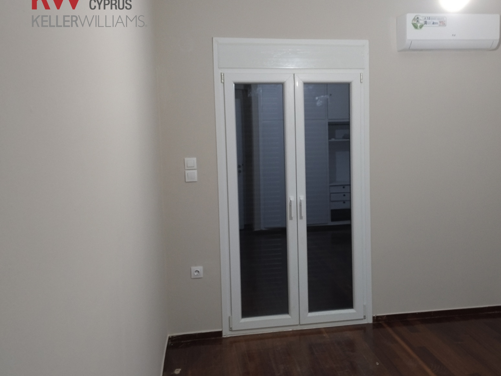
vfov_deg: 39.6
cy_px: 171
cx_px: 306
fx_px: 521
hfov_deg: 51.0
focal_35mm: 36
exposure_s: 1/25
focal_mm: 4.22
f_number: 1.8
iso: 400
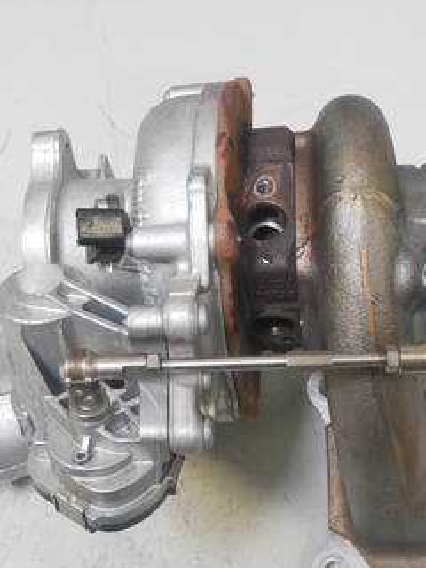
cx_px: 241
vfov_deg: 39.6
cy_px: 314
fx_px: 788
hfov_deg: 30.2
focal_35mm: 48
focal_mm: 16
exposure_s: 1/60
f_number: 4
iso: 2000
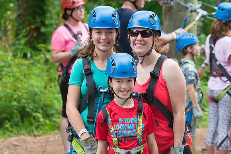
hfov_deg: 12.8
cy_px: 93
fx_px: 1028
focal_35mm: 160
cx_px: 119
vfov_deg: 8.6
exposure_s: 1/640
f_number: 5
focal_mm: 122
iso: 1250
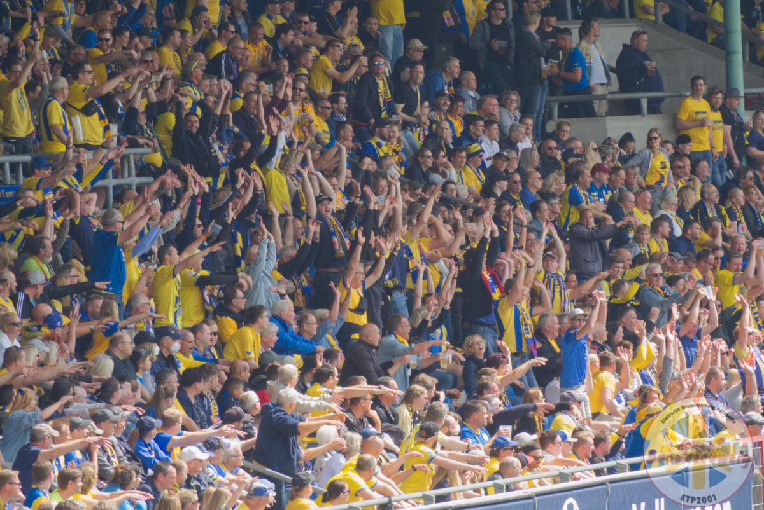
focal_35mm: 600
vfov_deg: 2.3
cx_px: 382
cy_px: 255
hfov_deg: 3.4
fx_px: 12742
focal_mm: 220
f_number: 8
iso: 400
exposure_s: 1/250
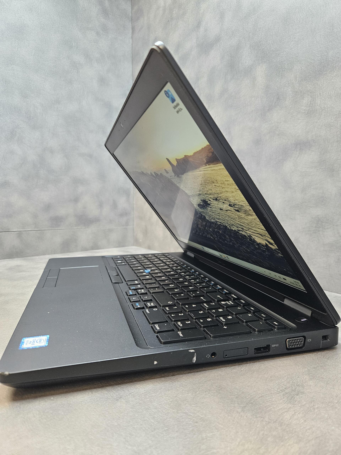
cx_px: 170
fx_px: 302
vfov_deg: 73.9
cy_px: 228
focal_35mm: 23
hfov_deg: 58.9
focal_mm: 5.4
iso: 640
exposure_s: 1/100
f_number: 1.8
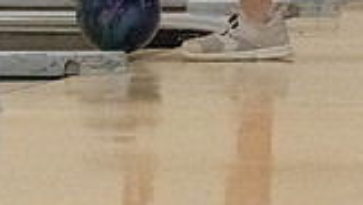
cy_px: -218
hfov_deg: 3.3
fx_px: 6233
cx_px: 247
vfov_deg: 1.9
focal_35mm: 647
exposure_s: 1/1250
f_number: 4
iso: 10000
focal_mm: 116
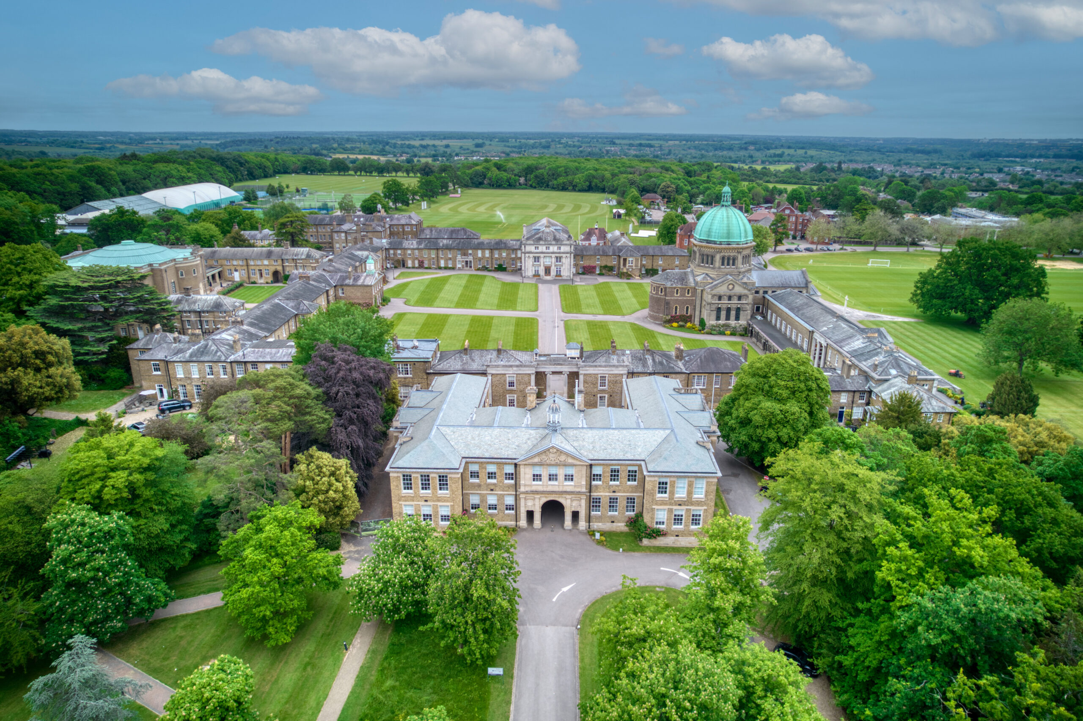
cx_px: 542
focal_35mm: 22
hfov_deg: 78.6
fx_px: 662
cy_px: 360
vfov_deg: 57.2
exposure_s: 1/60
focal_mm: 8.38
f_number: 2.8
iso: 100
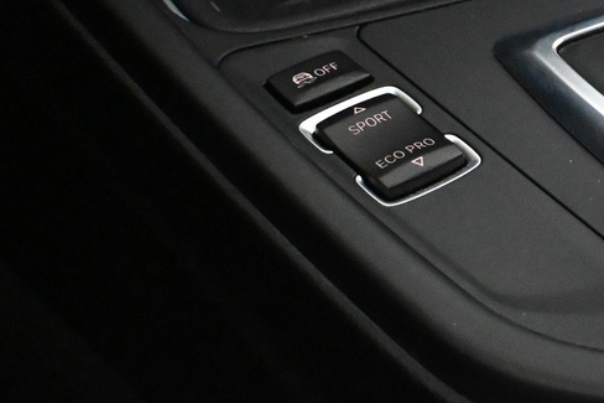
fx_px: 1755
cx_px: 890
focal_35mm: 105
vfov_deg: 13.0
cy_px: 63
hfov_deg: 17.6
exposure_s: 1/60
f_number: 4
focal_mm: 21
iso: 8000
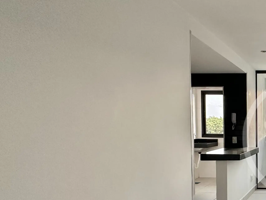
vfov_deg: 42.2
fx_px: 254
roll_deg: -1.6
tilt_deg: -5.6
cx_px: 304
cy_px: 138
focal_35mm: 33
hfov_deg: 41.7
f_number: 2.2
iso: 160
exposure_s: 1/99
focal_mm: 2.22
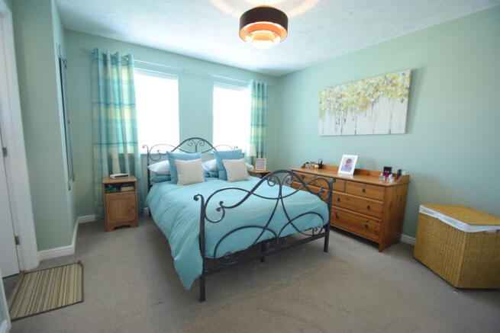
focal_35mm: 15
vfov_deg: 77.4
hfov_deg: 100.4
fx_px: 208
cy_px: 166
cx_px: 250
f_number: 3.5
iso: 1250
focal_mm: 10
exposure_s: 1/60
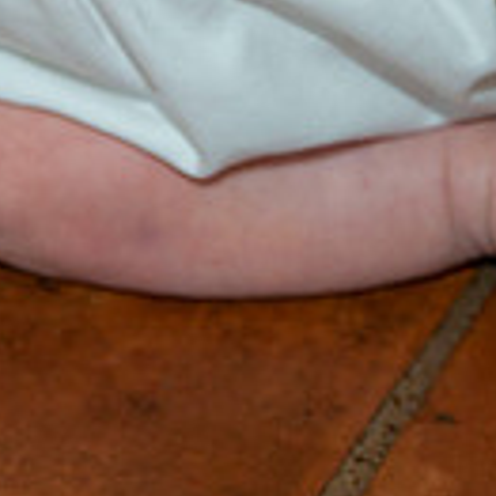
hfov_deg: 3.7
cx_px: -55
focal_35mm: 471
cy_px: -328
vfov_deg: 3.7
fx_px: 7635
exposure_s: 1/200
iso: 640
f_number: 2.8
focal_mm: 110
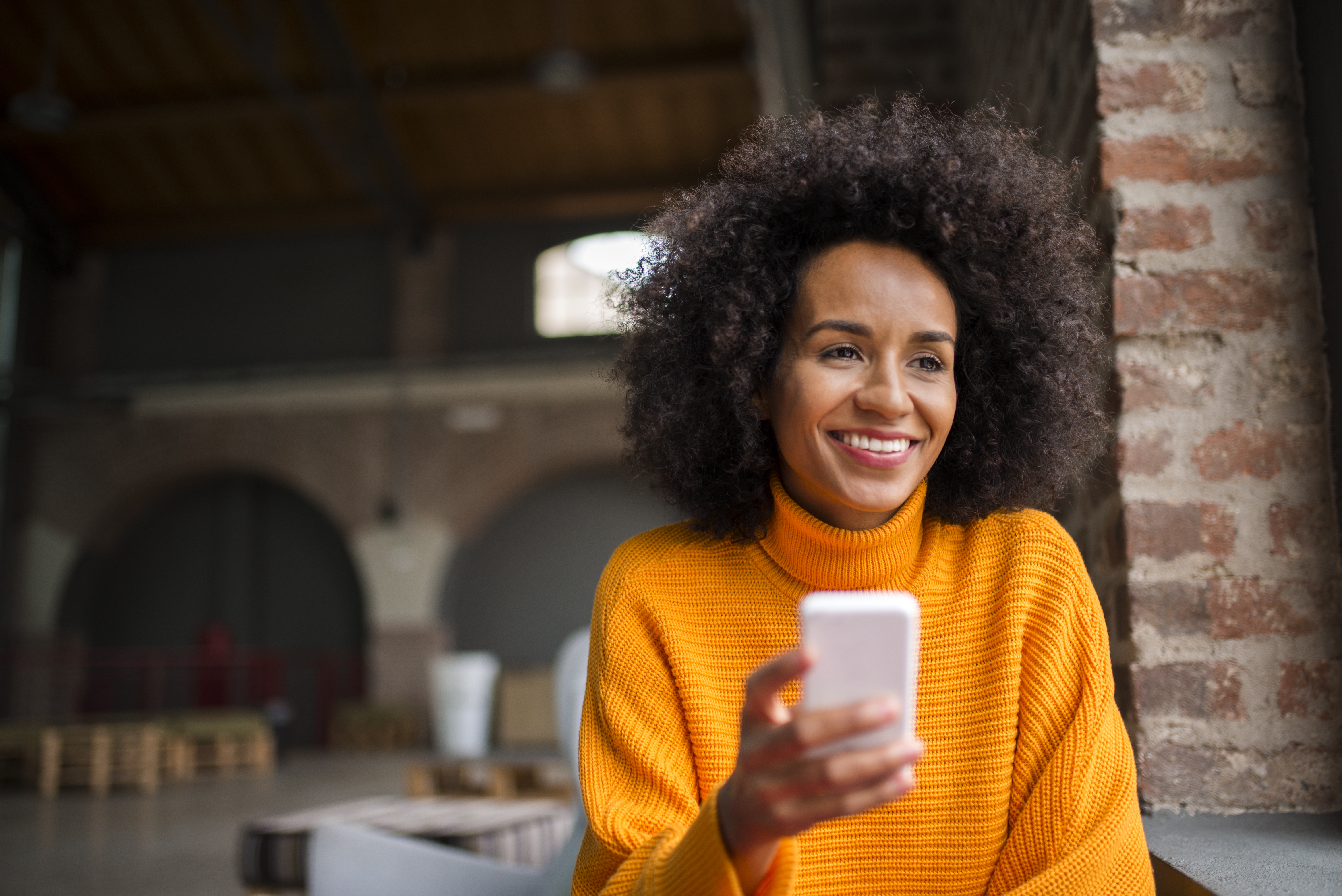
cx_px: 671
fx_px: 1305
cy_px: 448
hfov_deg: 54.4
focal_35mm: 35
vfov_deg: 37.9
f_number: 1.4
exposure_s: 1/320
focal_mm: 35
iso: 80
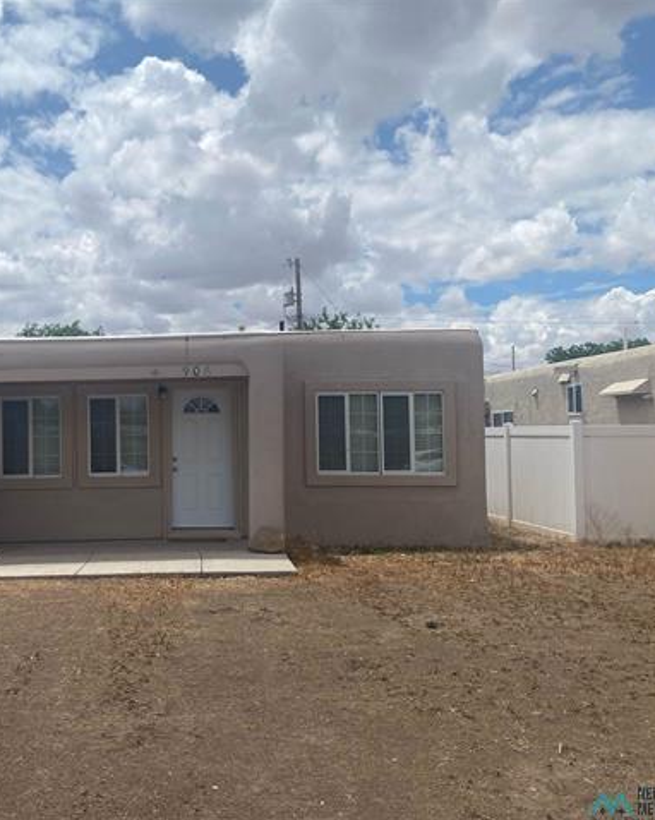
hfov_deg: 41.9
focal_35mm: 34
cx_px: 154
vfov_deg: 52.9
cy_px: 410
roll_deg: +0.2
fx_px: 824
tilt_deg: +3.3
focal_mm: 4.25
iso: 32
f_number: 1.8
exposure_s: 1/6757
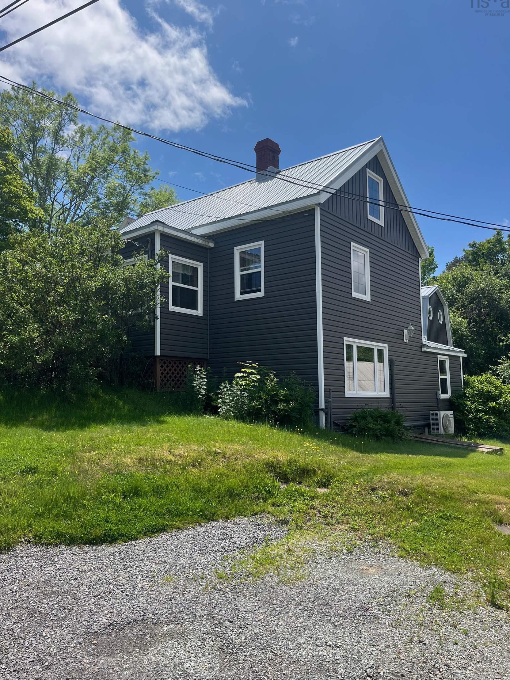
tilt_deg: +8.8
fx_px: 530
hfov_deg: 51.3
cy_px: 339
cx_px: 258
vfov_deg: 65.3
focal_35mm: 27
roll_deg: -0.5
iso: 50
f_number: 1.6
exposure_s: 1/3623
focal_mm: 5.1
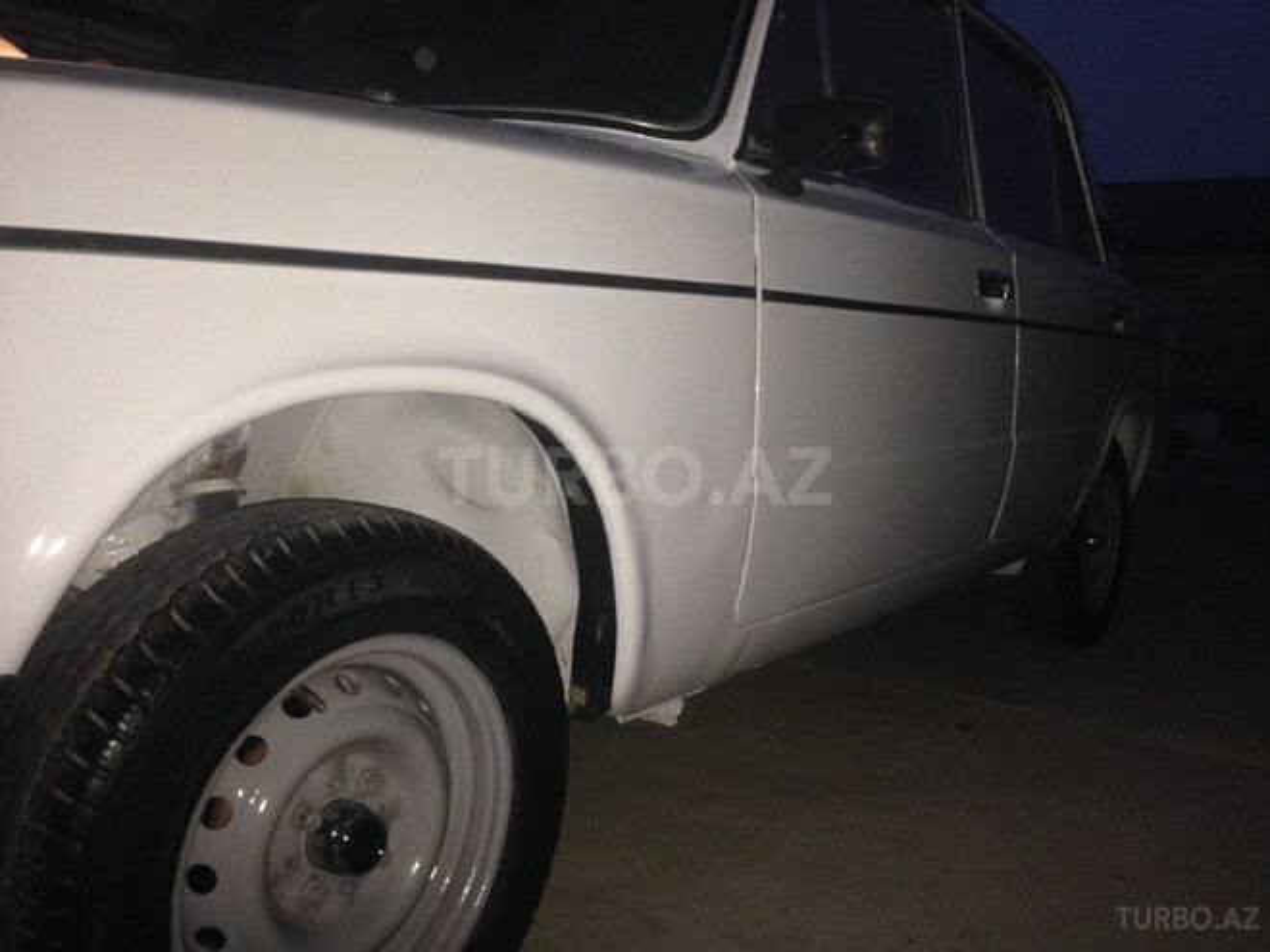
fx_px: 1211
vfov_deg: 42.9
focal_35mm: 33
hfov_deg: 55.4
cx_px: 635
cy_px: 476
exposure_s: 1/16
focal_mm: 4.12
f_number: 2.4
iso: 200
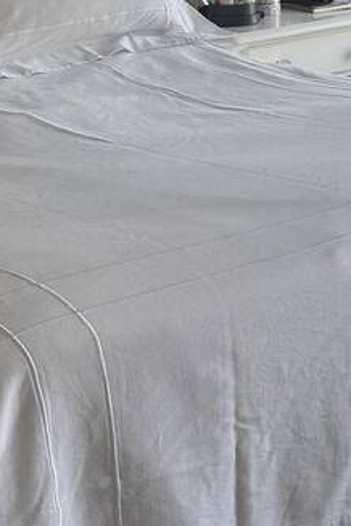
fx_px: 1609
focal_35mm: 110
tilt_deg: -5.9
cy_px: -47
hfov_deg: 12.1
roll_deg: +1.7
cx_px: 459
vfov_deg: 17.9
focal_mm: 6.76
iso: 80
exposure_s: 1/184
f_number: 1.78
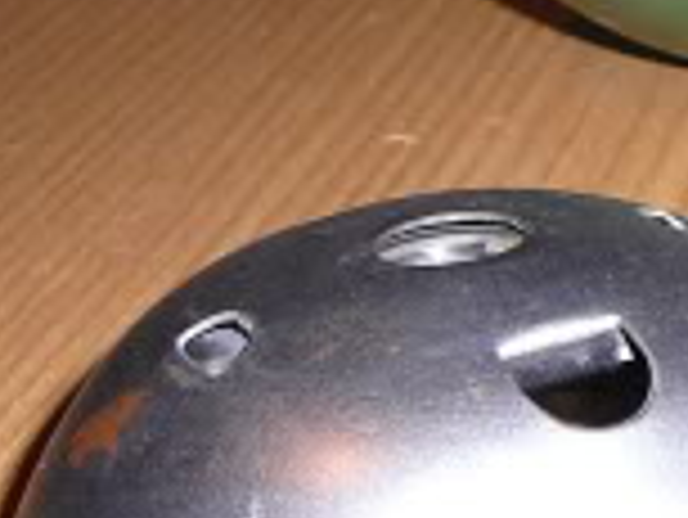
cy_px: 108
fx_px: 2904
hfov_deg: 12.5
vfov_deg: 10.1
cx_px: 1196
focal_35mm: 146
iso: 100
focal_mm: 5.2
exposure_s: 1/30
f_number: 2.8
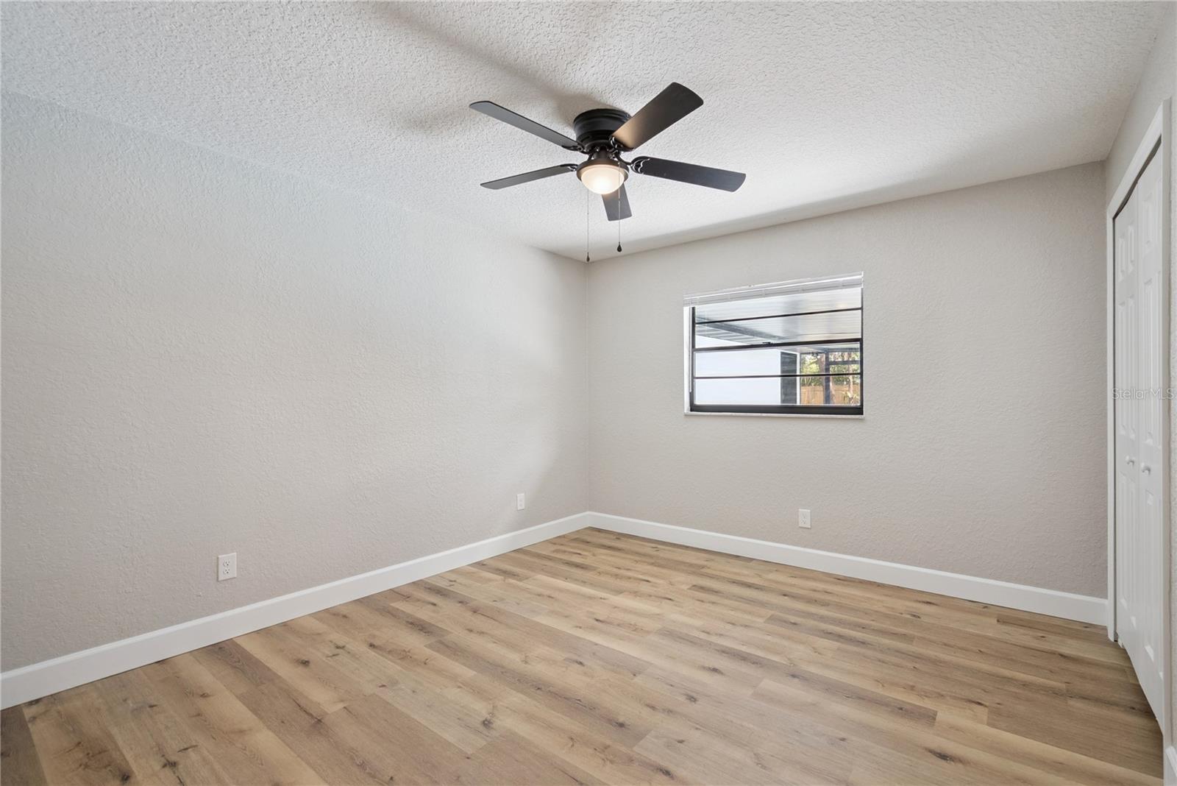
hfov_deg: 96.7
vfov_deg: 73.8
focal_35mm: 16
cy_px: 393
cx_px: 588
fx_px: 523
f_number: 9
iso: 800
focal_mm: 16
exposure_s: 1/50
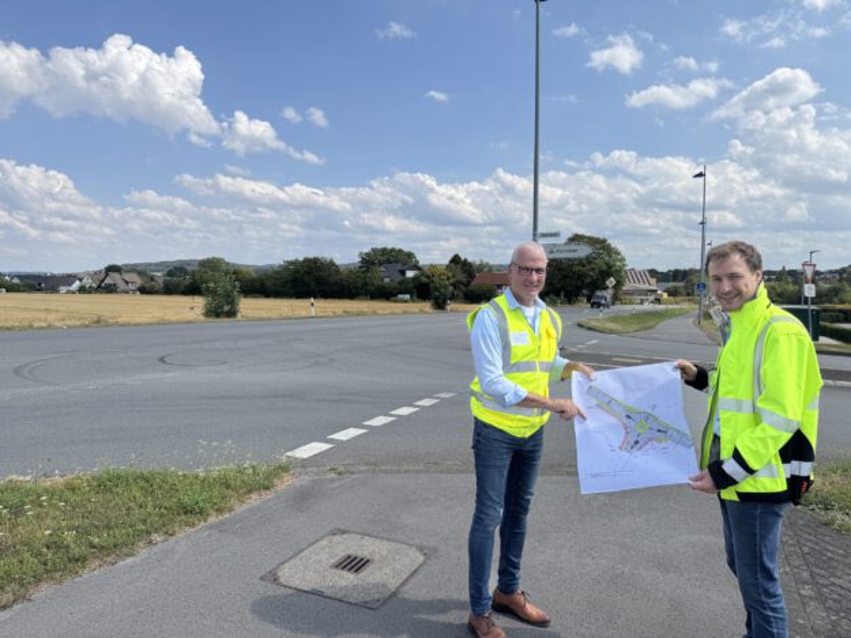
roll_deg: -0.5
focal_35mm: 24
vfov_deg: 56.8
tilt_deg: -3.9
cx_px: 426
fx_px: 590
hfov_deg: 71.6
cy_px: 319
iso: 80
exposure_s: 1/5814
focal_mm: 6.76
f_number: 1.78
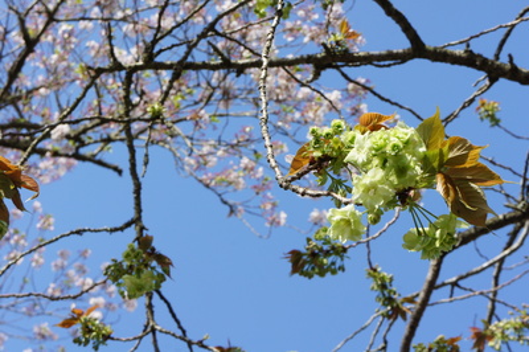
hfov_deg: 26.0
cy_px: 176
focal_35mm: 78
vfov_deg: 17.5
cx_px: 264
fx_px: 1145
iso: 200
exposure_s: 1/125
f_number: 13
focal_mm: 52
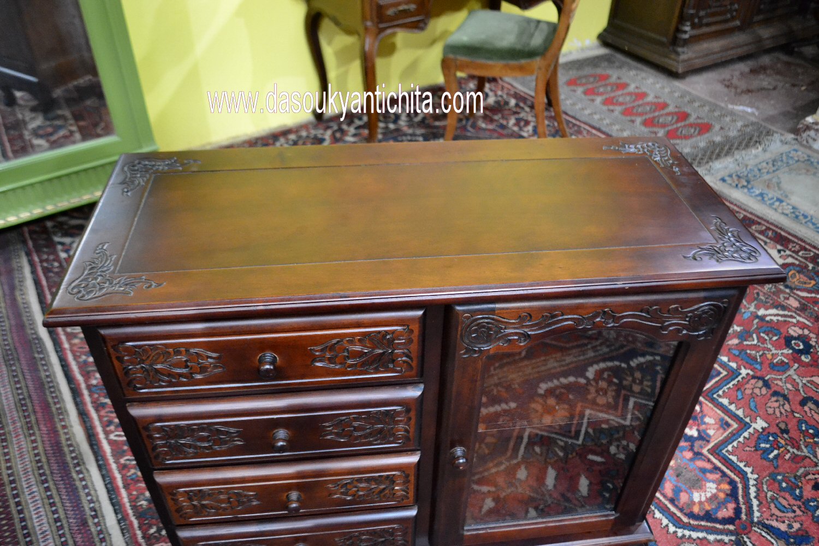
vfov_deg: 47.9
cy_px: 273
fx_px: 614
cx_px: 410
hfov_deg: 67.4
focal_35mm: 27
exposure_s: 1/50
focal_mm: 18
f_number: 3.5
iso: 3200
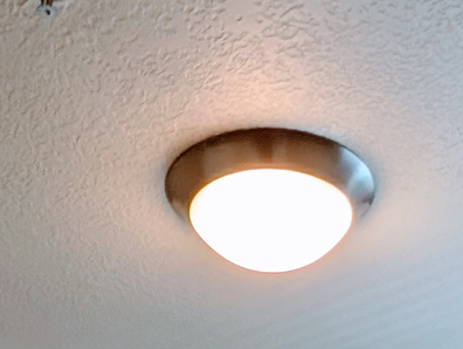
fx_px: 897
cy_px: 828
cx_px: 316
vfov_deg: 14.6
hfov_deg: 28.7
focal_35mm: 67
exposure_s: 1/120
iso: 92
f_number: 2.2
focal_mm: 1.95
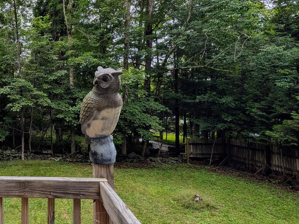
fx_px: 190
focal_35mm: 22
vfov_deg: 60.5
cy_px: 87
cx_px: 34
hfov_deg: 64.5
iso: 43
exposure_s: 1/1541
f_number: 1.7
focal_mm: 2.02
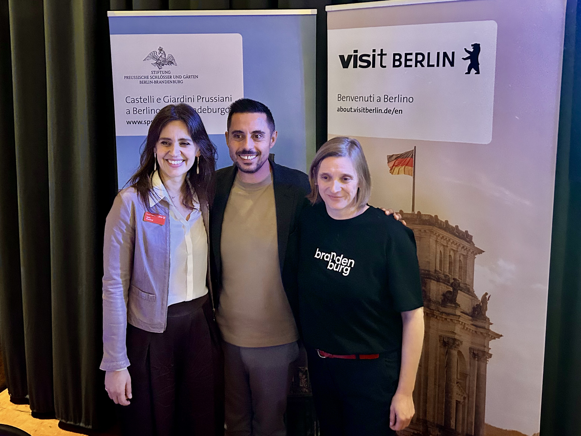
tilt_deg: -8.6
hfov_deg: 67.3
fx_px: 436
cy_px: 218
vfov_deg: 53.1
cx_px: 290
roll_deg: +0.2
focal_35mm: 26
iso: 1000
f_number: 1.5
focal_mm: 5.7
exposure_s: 1/30
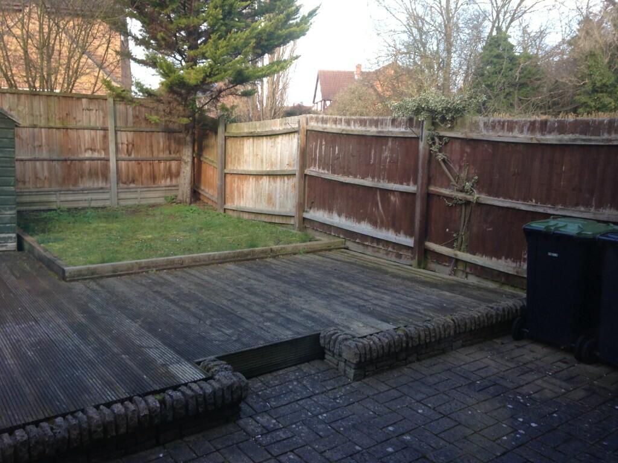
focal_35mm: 33
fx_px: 589
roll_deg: -3.1
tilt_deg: -9.1
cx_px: 309
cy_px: 232
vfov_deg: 42.9
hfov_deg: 55.4
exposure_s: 1/159
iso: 50
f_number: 2.4
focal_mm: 4.12
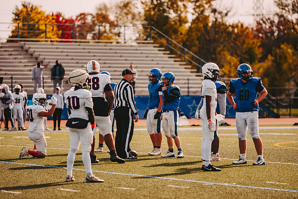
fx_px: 1656
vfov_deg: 6.9
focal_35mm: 200
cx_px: 149
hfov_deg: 10.3
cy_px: 100
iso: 160
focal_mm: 200
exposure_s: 1/1600
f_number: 2.8
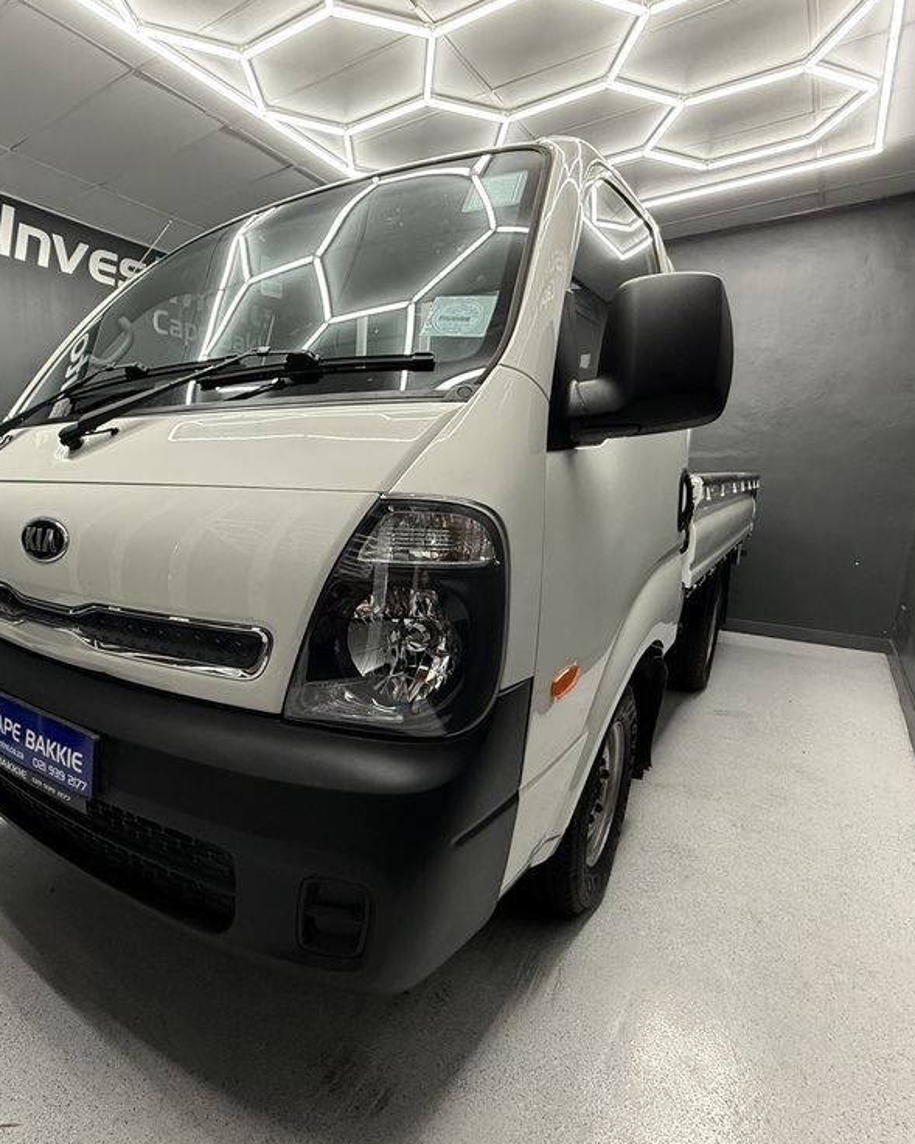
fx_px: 643
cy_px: 592
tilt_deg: -9.9
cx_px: 267
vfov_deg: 83.2
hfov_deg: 67.8
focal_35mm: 19
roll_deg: -0.9
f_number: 2.2
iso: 250
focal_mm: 2.22
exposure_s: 1/100
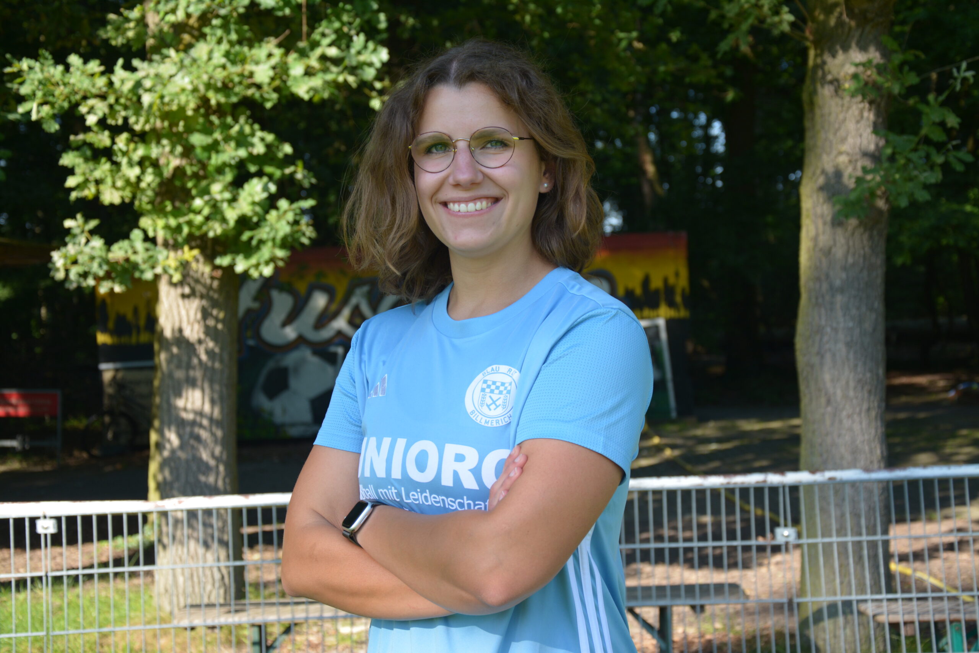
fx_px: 1632
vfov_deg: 22.6
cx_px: 490
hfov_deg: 33.4
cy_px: 326
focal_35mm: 60
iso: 200
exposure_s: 1/250
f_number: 4.5
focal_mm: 40
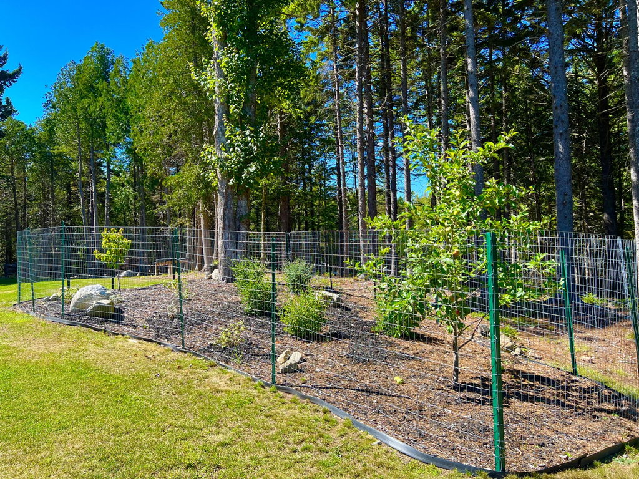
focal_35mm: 26
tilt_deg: +1.4
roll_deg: +3.1
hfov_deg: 67.3
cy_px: 240
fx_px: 480
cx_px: 320
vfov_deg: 53.1
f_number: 1.5
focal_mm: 5.7
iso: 50
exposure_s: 1/1280
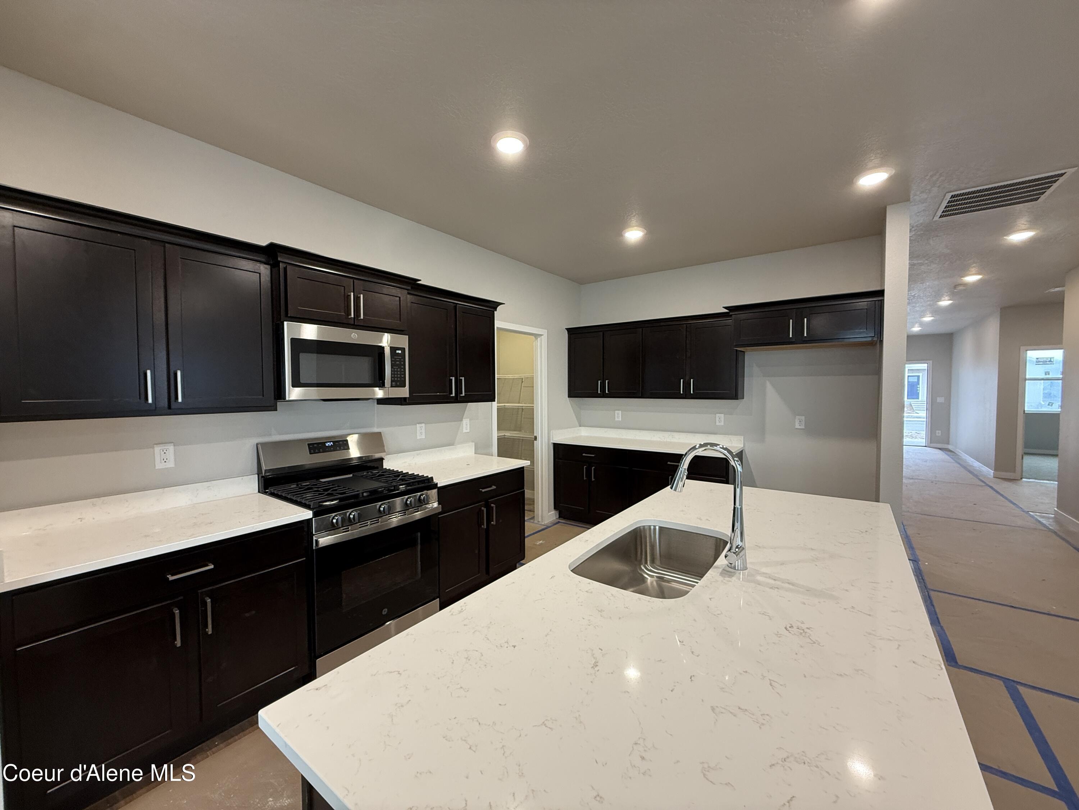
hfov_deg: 102.1
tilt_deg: -1.7
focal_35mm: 14
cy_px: 405
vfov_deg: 85.7
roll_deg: +0.0
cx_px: 540
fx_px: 436
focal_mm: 2.22
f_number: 2.2
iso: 200
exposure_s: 1/60
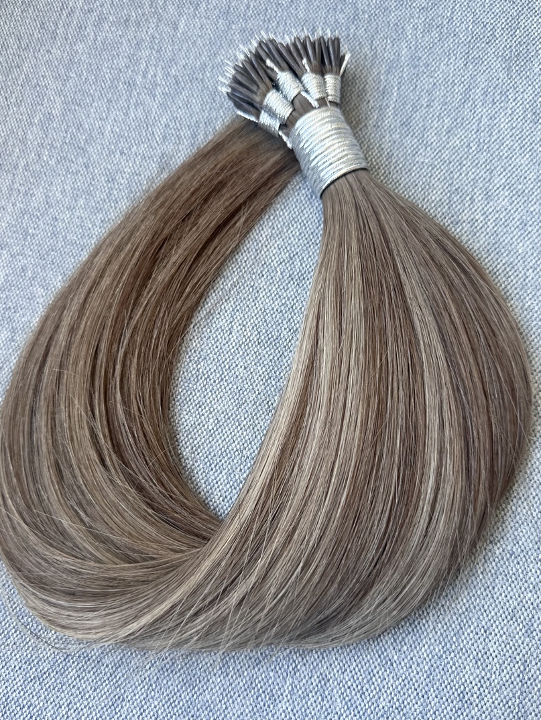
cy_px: 355
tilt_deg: -77.8
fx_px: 562
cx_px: 283
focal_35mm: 27
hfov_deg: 51.4
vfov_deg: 65.3
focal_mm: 6.86
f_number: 1.78
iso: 125
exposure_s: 1/121
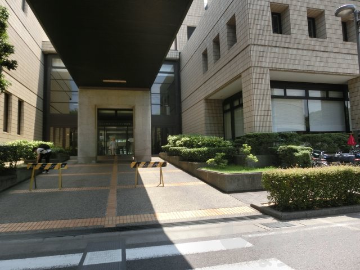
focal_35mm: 24
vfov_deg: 56.8
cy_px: 135
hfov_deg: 71.6
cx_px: 180
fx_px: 250
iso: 80
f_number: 3
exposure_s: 1/500
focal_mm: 4.24
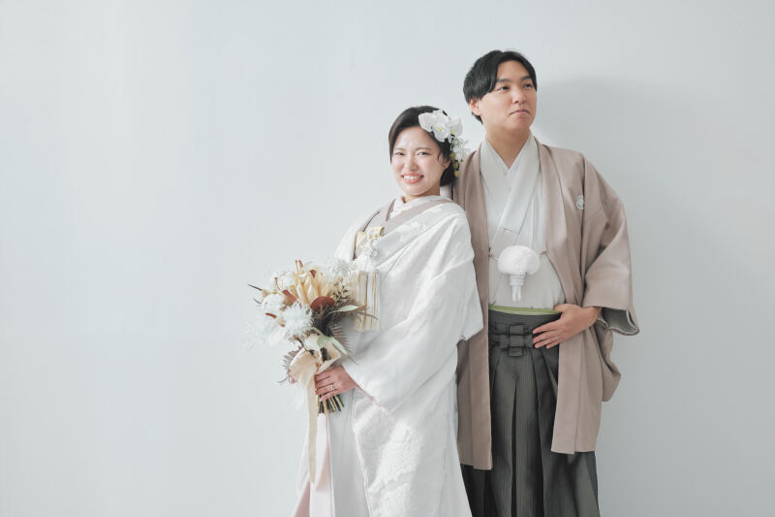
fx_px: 818
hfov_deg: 50.7
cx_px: 388
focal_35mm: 38
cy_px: 258
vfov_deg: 35.0
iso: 320
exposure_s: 1/100
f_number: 5.6
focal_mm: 25.4
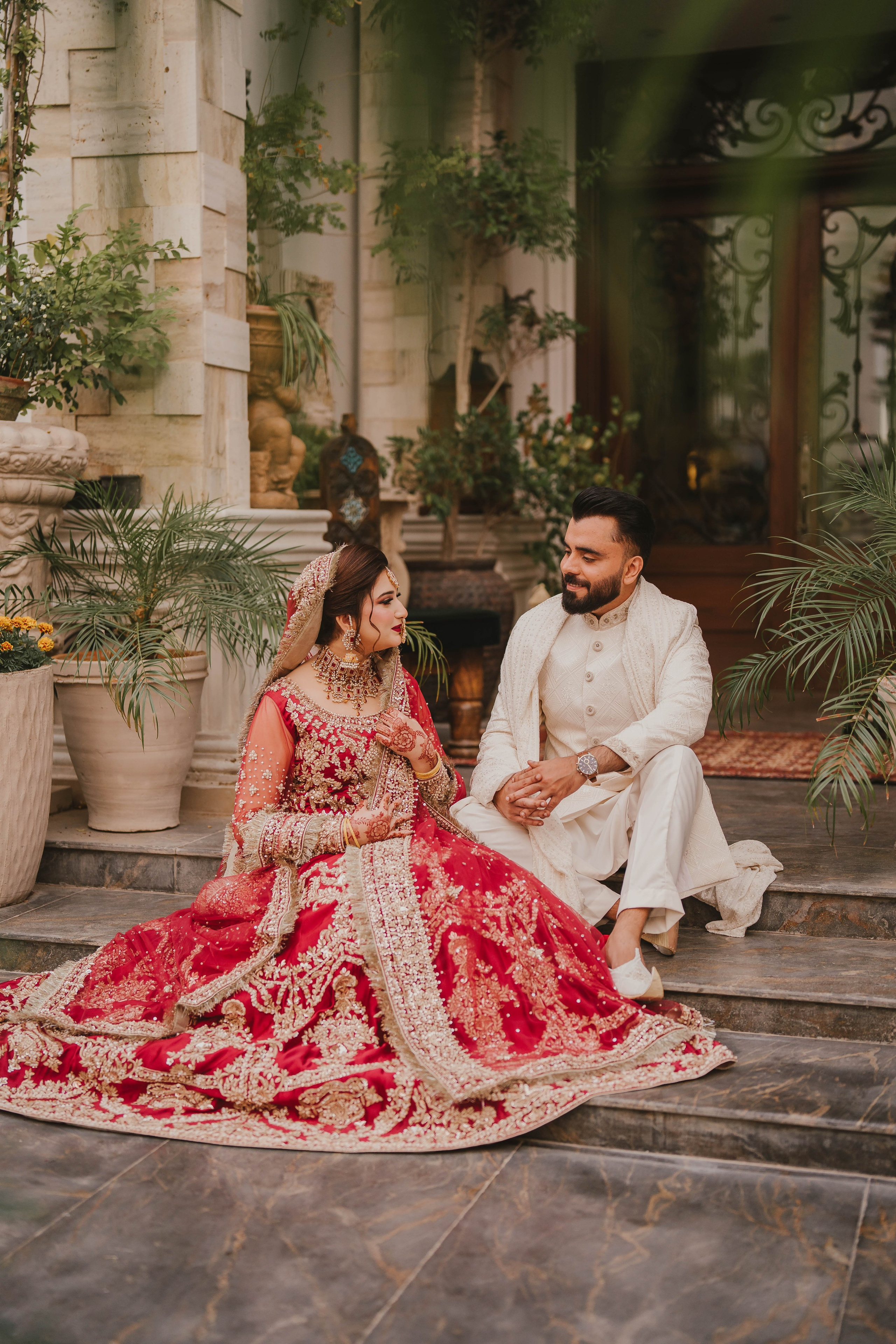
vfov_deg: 39.6
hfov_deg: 27.0
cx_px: 448
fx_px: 1867
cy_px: 672
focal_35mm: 50
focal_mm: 50
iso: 400
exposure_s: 1/200
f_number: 1.8
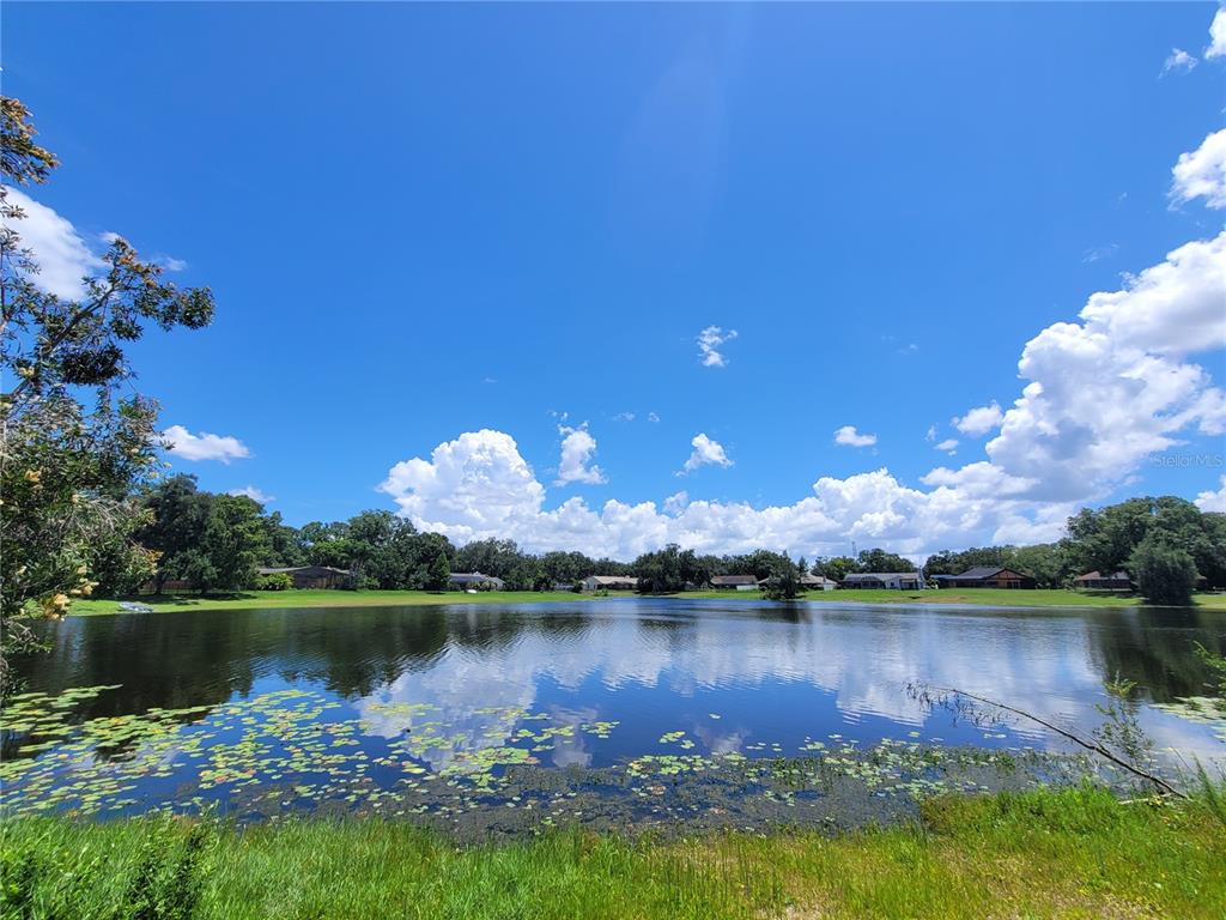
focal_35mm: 13
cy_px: 460
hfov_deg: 106.2
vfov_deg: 89.9
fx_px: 460
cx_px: 613
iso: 50
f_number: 2.2
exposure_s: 1/2169
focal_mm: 2.2
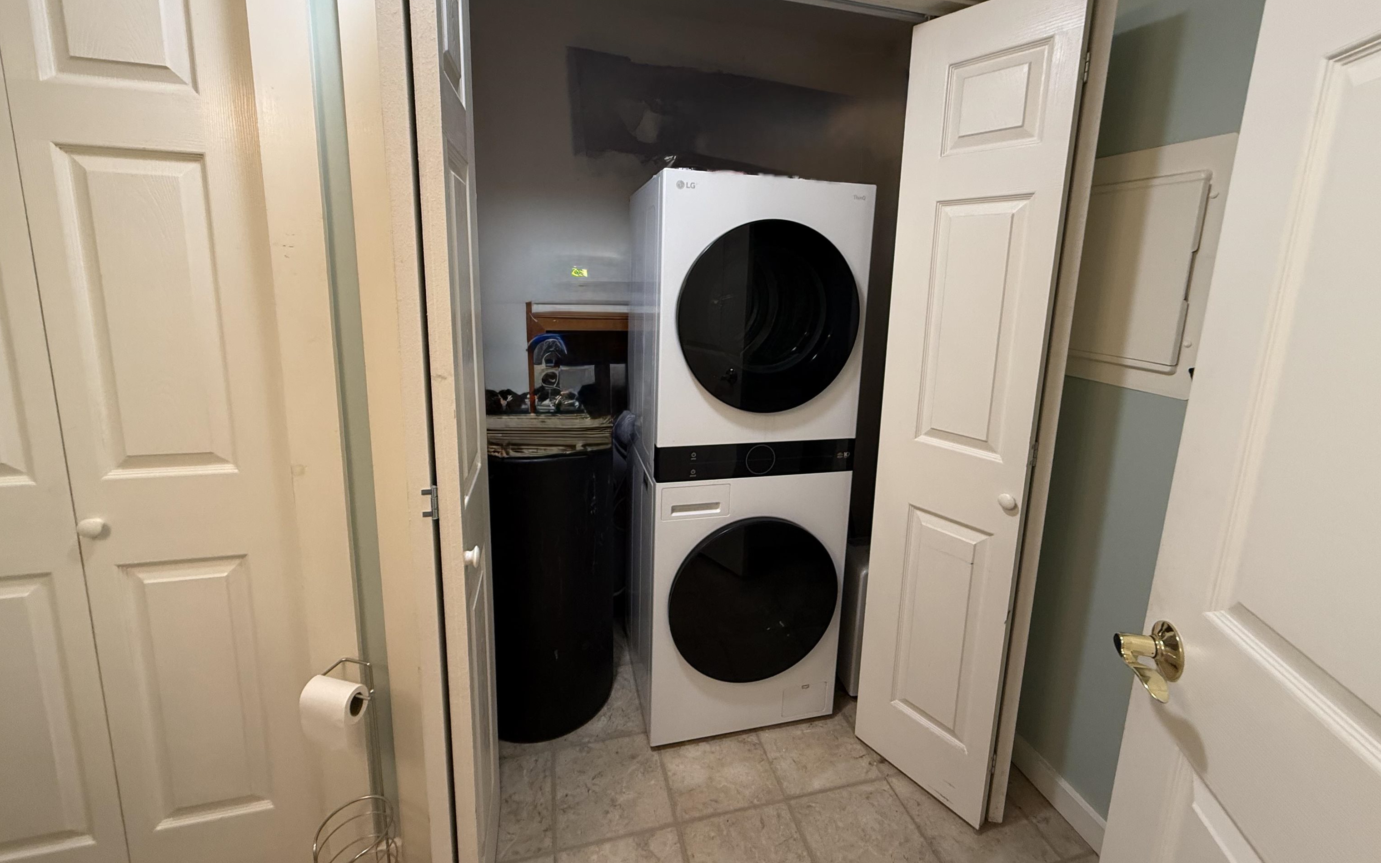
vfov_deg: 74.3
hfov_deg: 101.5
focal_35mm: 15
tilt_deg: -9.6
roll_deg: -1.1
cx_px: 696
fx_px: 565
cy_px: 364
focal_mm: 2.22
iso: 250
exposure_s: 1/60
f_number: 2.2
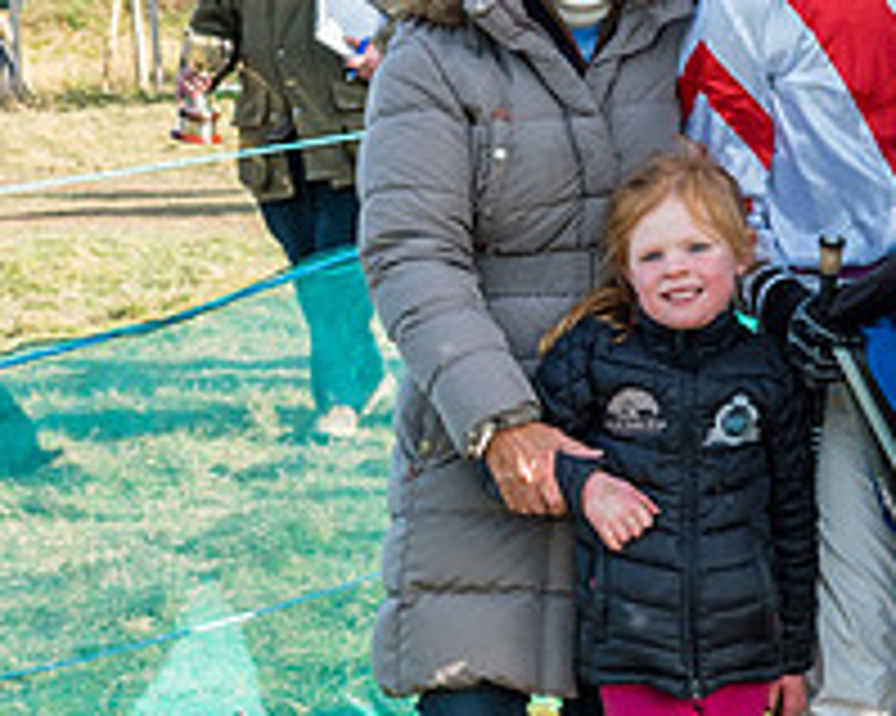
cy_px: 299
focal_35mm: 168
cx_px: 1230
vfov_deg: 9.2
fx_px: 4453
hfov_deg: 11.2
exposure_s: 1/400
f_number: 6.3
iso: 800
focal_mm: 44
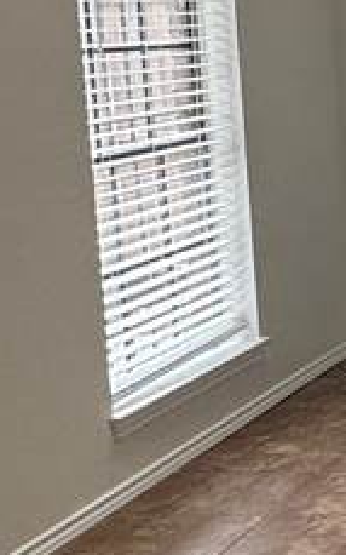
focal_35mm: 83
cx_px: 830
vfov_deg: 24.5
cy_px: 107
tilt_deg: -5.2
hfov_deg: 12.4
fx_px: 1253
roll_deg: +1.9
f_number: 2.2
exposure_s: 1/120
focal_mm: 2.22
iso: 100
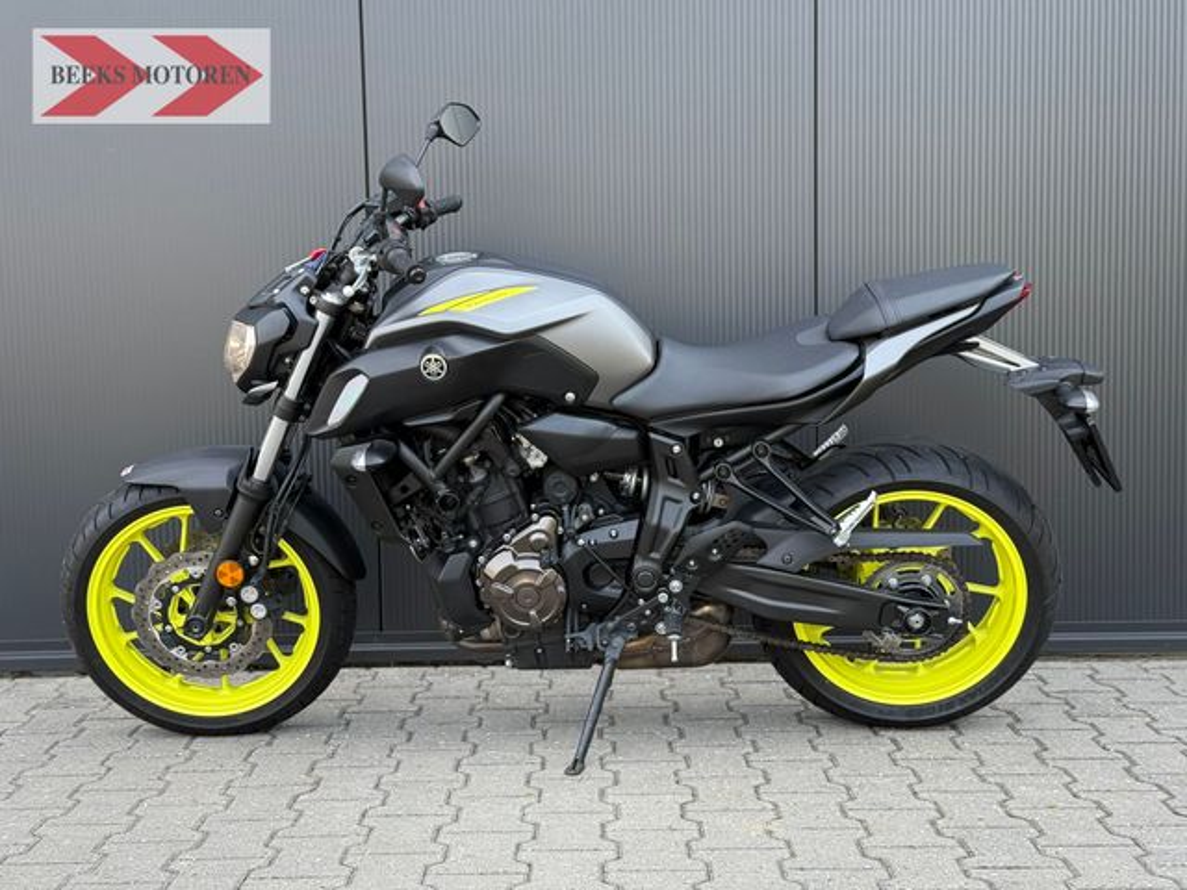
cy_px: 445
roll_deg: +1.1
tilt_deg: -4.1
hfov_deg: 39.7
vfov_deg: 30.3
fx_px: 1646
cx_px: 594
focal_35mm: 48
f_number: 1.78
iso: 100
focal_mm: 6.76
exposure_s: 1/292
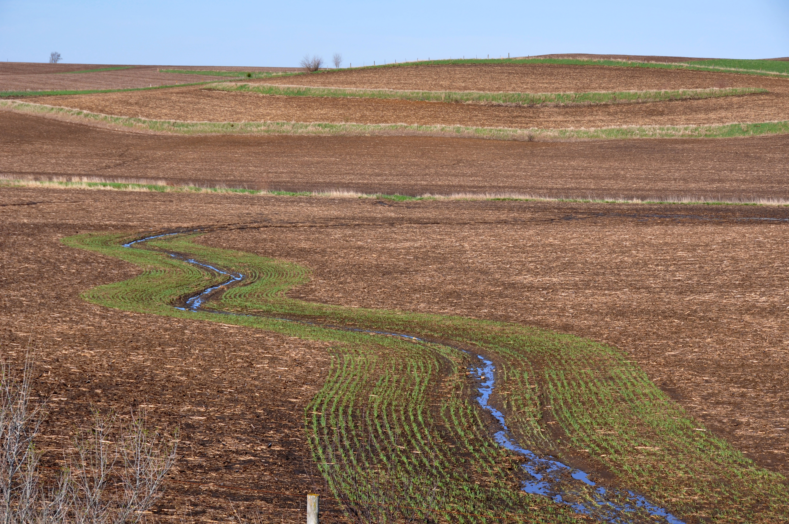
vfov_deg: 14.7
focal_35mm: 93
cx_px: 394
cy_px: 262
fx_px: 2036
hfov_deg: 21.9
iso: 200
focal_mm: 62
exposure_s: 1/320
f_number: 9
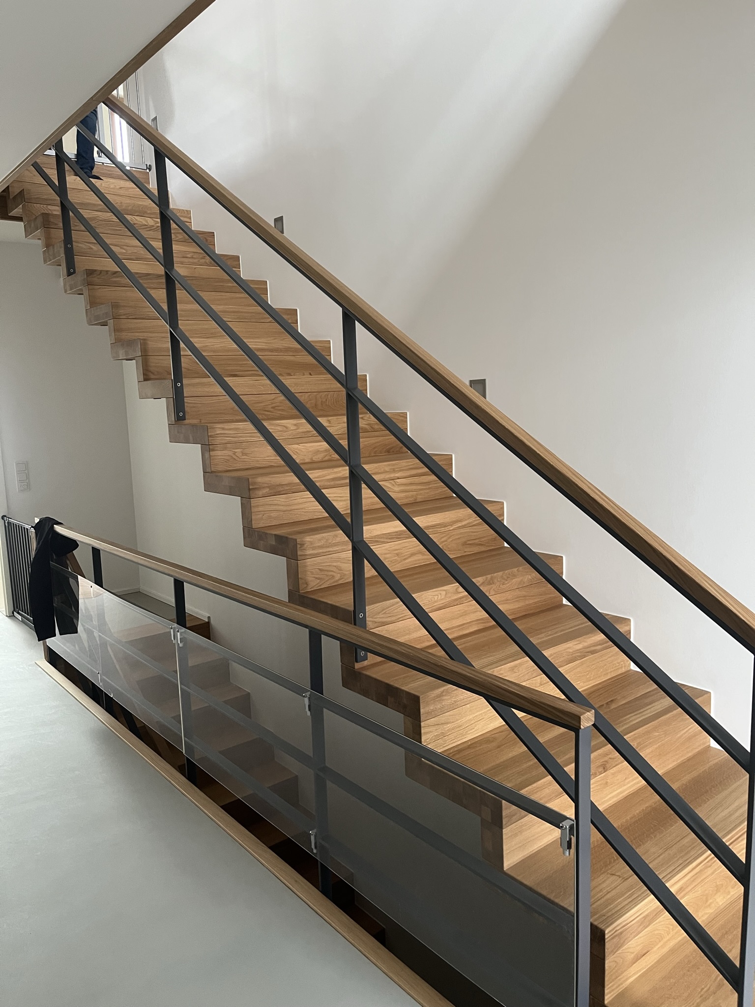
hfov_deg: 53.1
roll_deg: +2.3
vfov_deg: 67.3
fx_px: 756
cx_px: 378
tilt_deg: -7.8
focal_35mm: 26
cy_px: 504
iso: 160
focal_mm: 5.1
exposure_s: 1/50
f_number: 1.6
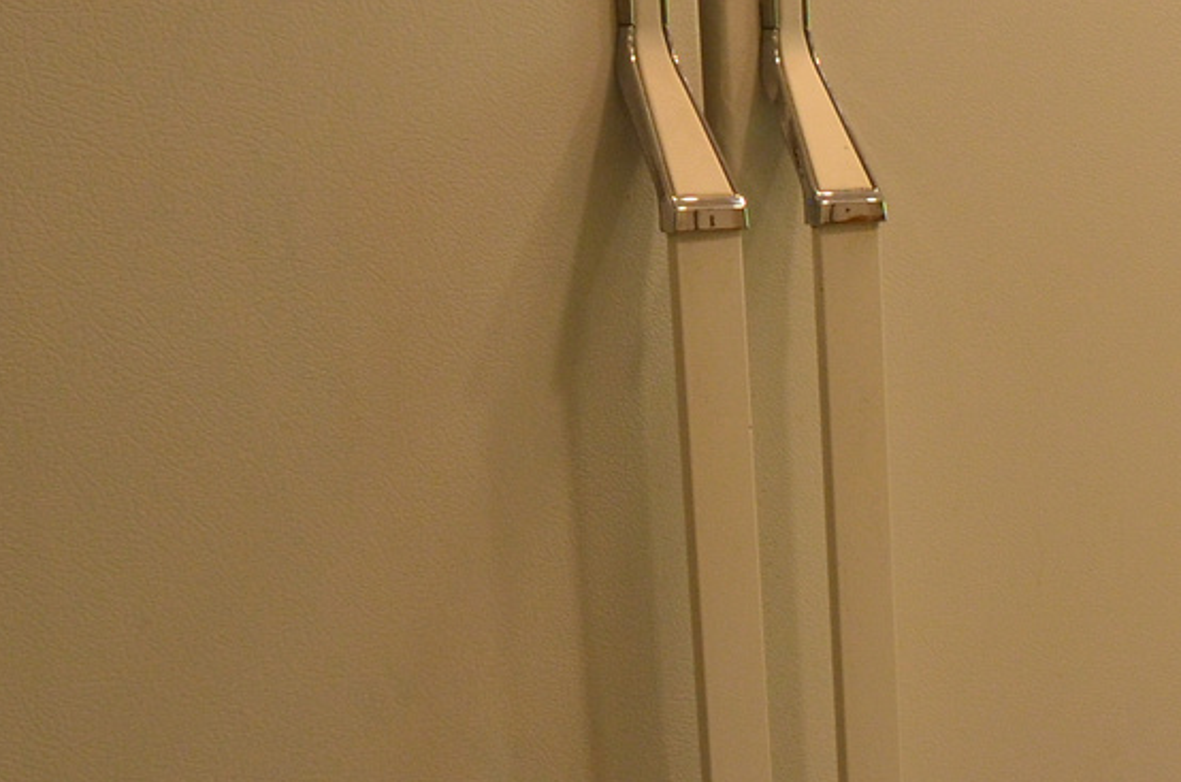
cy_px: 403
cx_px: 1578
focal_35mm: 122
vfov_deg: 11.2
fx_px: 3994
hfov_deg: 15.9
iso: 560
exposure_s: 1/60
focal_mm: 22
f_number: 8
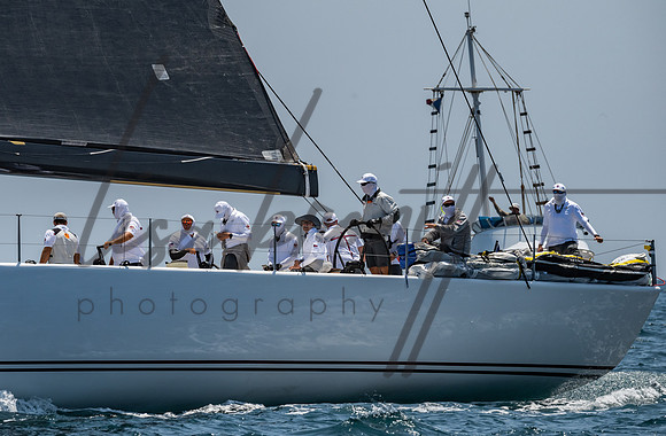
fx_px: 8320
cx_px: 273
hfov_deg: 4.6
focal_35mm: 452
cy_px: 165
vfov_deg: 3.0
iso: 320
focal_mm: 340
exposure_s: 1/1250
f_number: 8
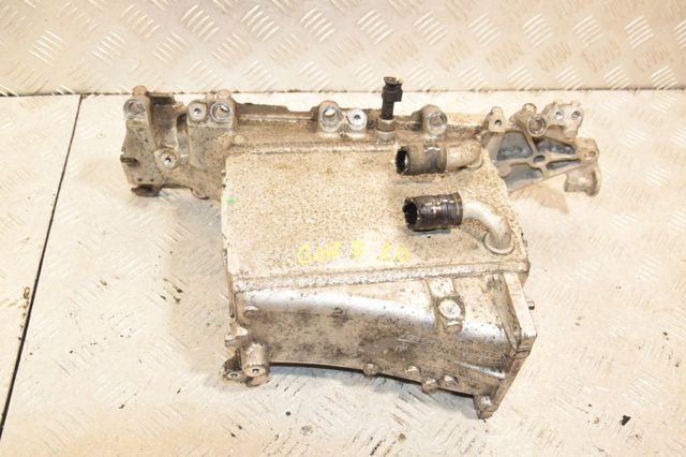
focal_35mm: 36
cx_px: 343
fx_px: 686
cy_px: 228
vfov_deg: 36.8
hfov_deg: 53.2
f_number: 6.3
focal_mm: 24
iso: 1600
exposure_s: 1/200
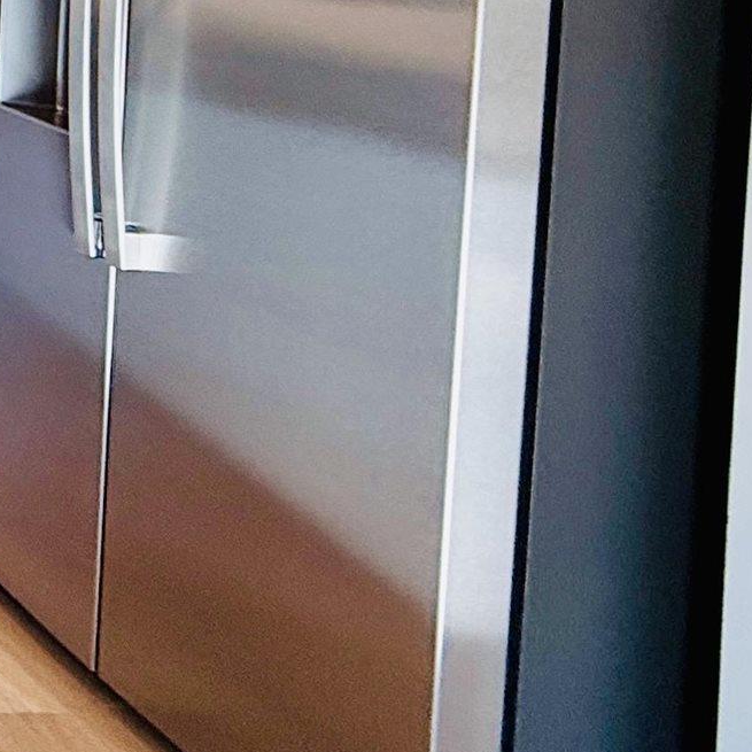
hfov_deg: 17.0
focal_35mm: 58
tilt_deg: -2.8
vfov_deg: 26.3
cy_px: -150
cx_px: -897
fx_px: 1426
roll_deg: -1.4
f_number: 2.2
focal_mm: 2.22
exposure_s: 1/120
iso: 64
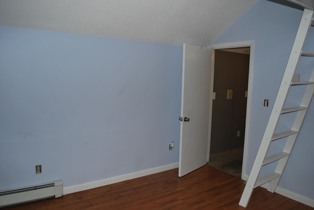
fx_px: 236
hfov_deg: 67.3
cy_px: 105
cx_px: 157
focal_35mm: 27
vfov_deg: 48.0
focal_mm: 18
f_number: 3.5
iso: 200
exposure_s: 1/60
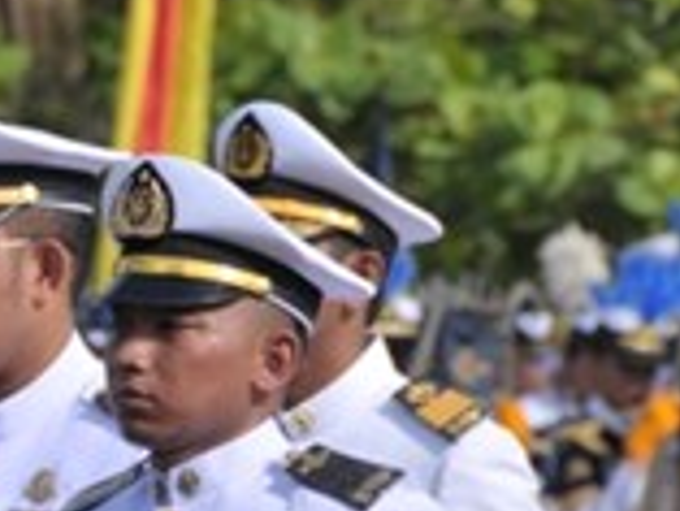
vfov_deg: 1.6
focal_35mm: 919
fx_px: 18067
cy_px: 442
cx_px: -398
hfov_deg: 2.2
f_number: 9
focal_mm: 200
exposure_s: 1/500
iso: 200
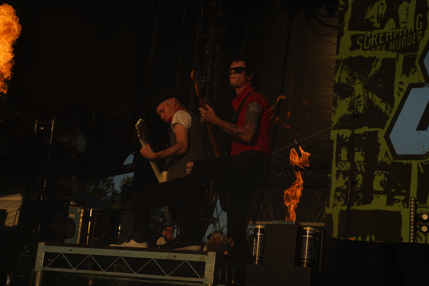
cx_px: 214
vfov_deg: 21.2
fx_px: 763
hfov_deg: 31.4
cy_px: 143
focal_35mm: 64
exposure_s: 1/800
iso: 100
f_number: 8
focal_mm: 64
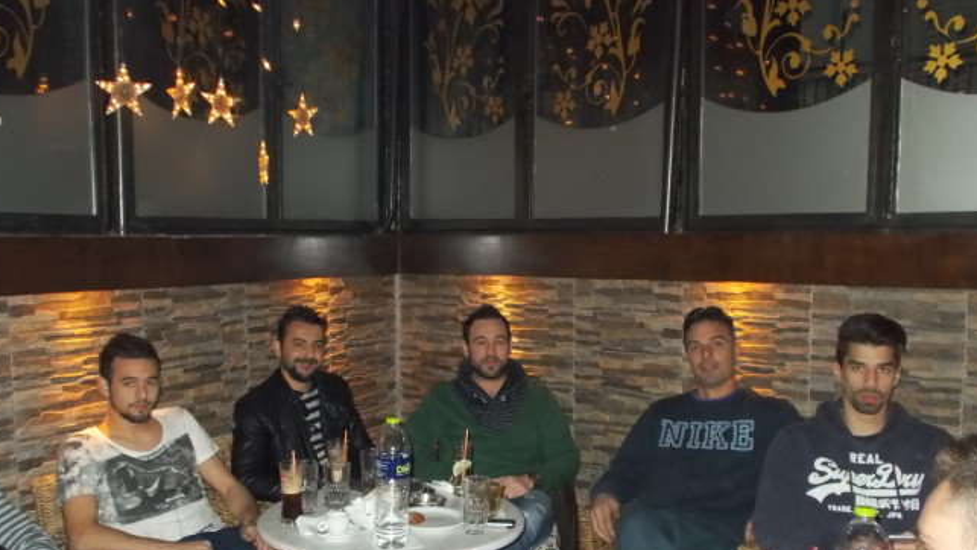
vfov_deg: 31.1
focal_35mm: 38
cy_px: 340
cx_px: 479
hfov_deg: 52.8
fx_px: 985
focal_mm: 6
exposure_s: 1/25
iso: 640
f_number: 3.6
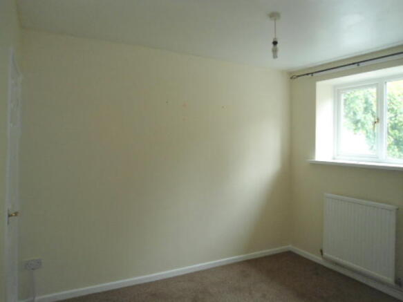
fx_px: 303
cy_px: 151
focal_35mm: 26
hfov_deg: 67.3
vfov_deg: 53.0
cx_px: 202
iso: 200
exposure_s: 1/30
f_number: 2.8
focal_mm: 4.7
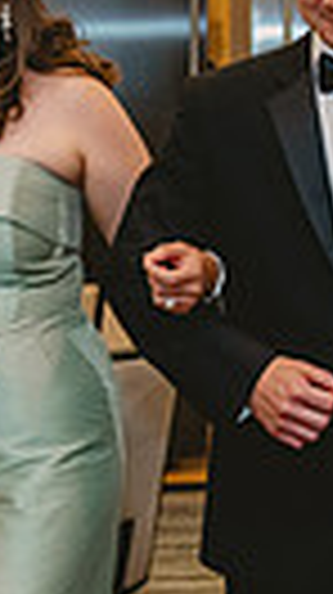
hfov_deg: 7.3
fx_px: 2581
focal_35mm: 164
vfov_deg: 13.1
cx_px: 382
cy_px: 369
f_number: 2.8
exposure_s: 1/160
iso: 1600
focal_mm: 32.5
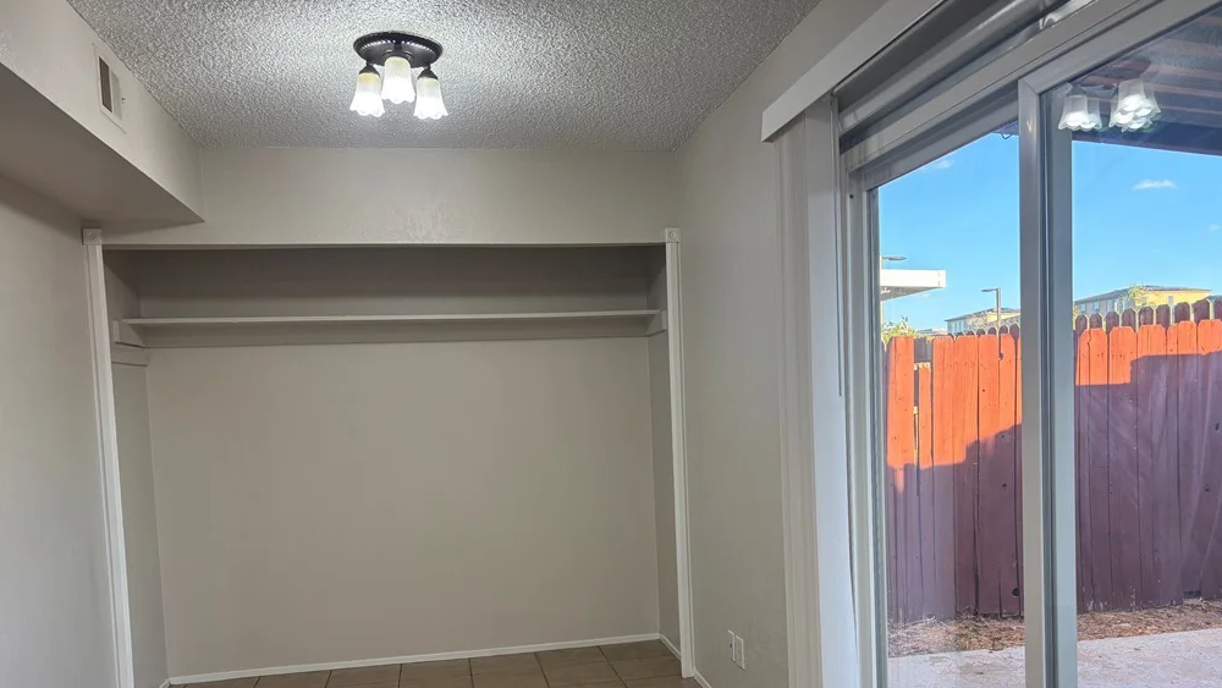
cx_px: 621
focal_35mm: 29
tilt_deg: -2.8
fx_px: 940
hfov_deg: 66.1
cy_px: 442
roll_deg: +2.0
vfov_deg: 39.9
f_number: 1.6
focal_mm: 5.96
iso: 80
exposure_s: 1/120
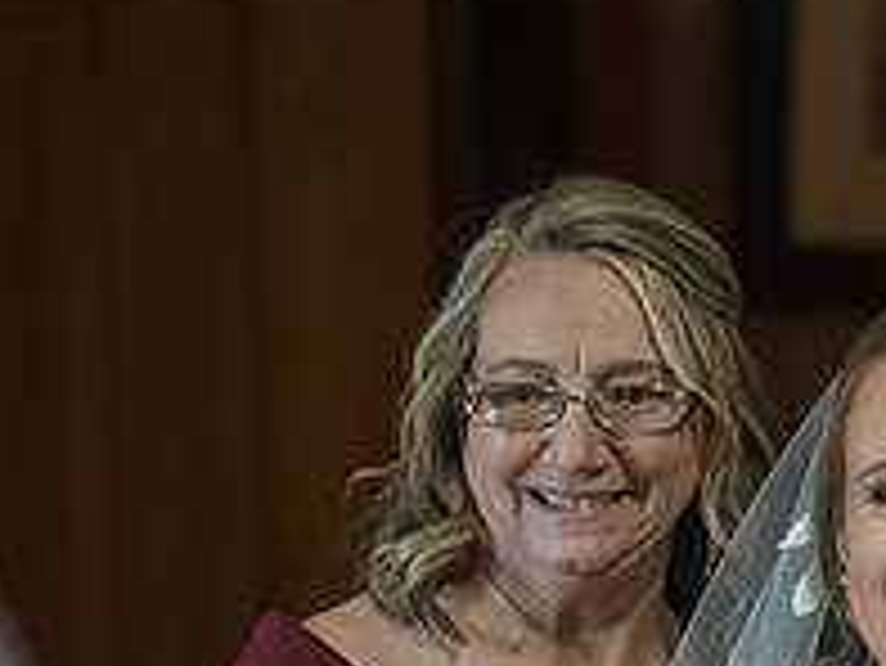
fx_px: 6172
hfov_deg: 8.2
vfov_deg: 6.2
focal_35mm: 241
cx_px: 499
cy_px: 551
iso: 800
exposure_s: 1/320
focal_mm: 85
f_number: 2.8
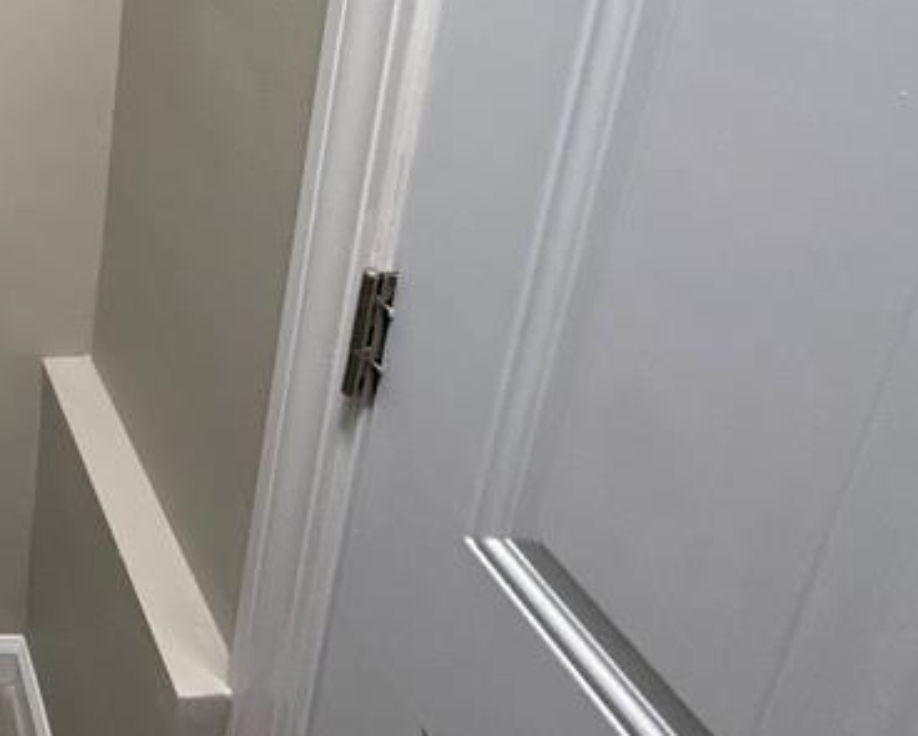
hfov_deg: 35.6
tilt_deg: -17.6
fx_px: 1033
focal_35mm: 38
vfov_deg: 35.3
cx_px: -225
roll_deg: +1.0
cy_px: -10
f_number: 2.2
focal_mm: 2.22
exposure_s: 1/120
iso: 250
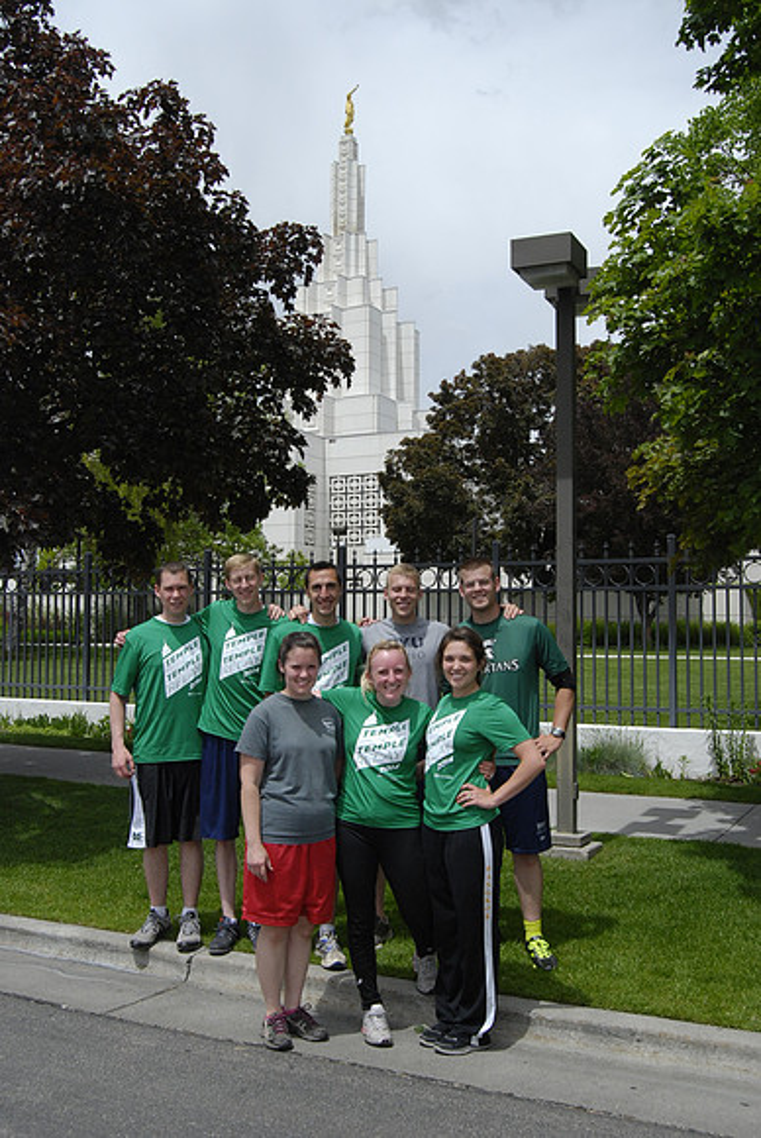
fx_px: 1139
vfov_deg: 53.1
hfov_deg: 37.0
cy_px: 569
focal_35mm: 36
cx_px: 380
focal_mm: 24
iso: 400
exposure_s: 1/800
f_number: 10
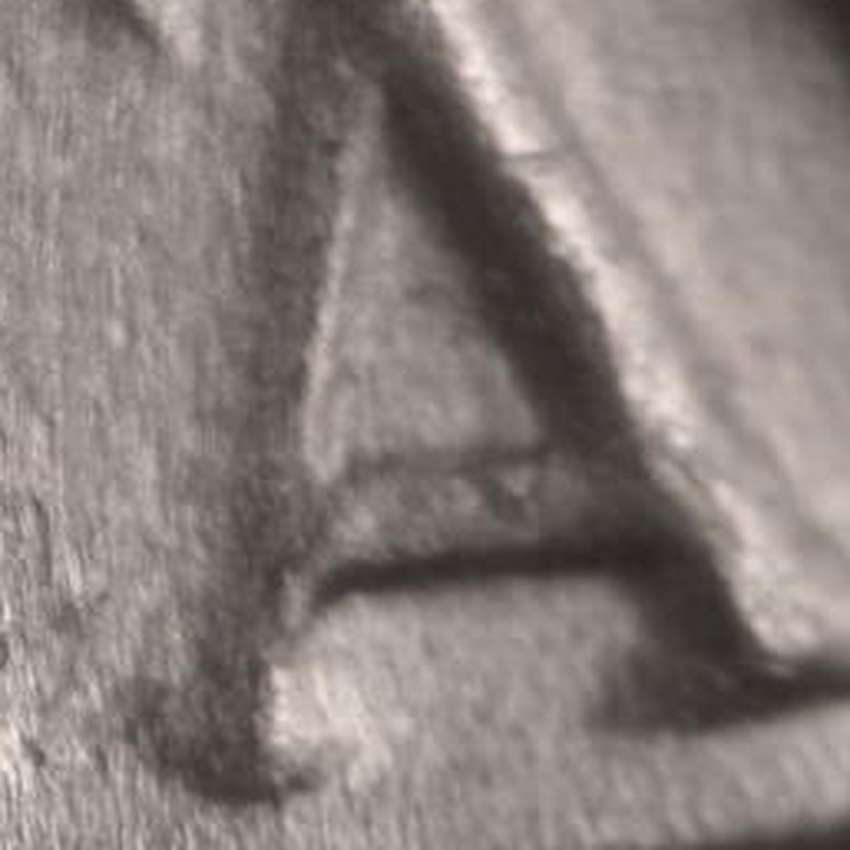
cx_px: -202
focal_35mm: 299
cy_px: 189
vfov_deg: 5.9
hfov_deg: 5.8
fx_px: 8307
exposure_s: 1/11.8
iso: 100
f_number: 4.7
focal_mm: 28.2
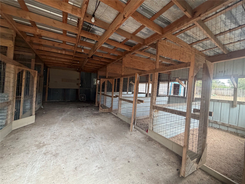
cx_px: 122
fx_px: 99
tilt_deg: -1.9
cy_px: 92
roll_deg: -2.9
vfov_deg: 85.7
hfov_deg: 102.1
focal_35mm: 14
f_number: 2.2
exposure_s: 1/95
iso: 320
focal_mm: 2.22
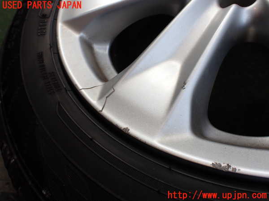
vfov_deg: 46.8
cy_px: 100
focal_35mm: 30
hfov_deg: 60.0
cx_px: 134
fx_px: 233
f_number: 3.2
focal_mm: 5.4
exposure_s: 1/250
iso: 100
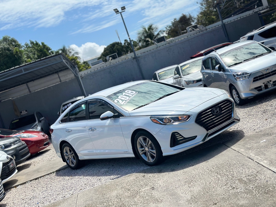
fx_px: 383
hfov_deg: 39.7
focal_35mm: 48
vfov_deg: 30.3
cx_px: 138
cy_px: 104
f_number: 1.78
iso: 100
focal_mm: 6.86
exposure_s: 1/8929
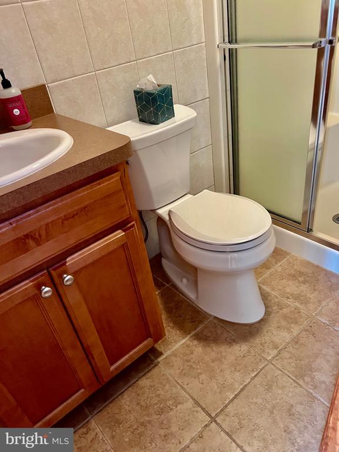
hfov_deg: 53.1
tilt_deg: -34.1
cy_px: 226
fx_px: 339
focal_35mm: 26
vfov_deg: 67.3
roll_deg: +10.4
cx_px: 170
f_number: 1.5
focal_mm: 5.7
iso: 400
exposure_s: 1/40
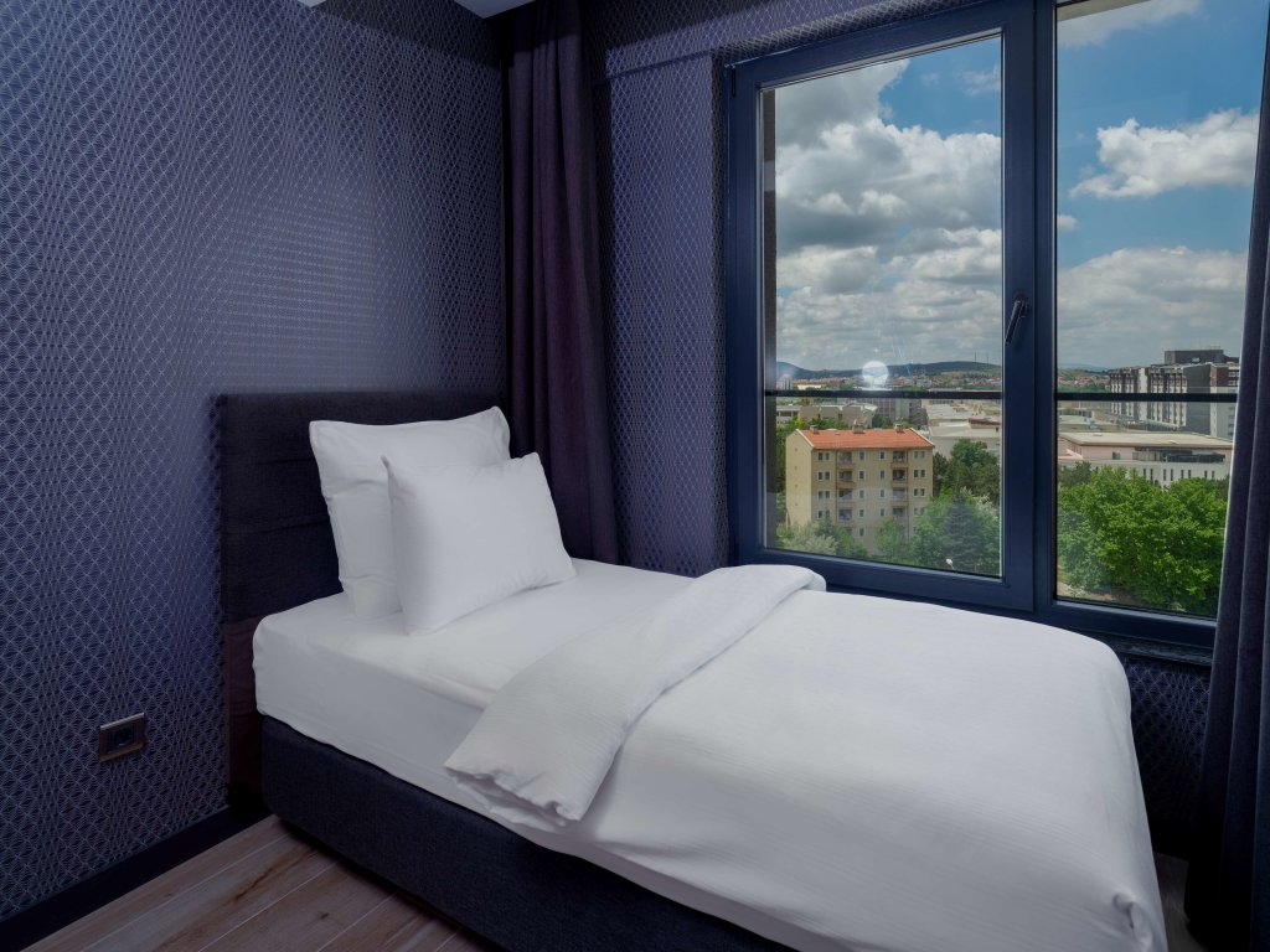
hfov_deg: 87.8
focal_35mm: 18
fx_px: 660
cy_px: 476
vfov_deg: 71.6
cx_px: 635
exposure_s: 1/160
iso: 320
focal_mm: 23
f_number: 14
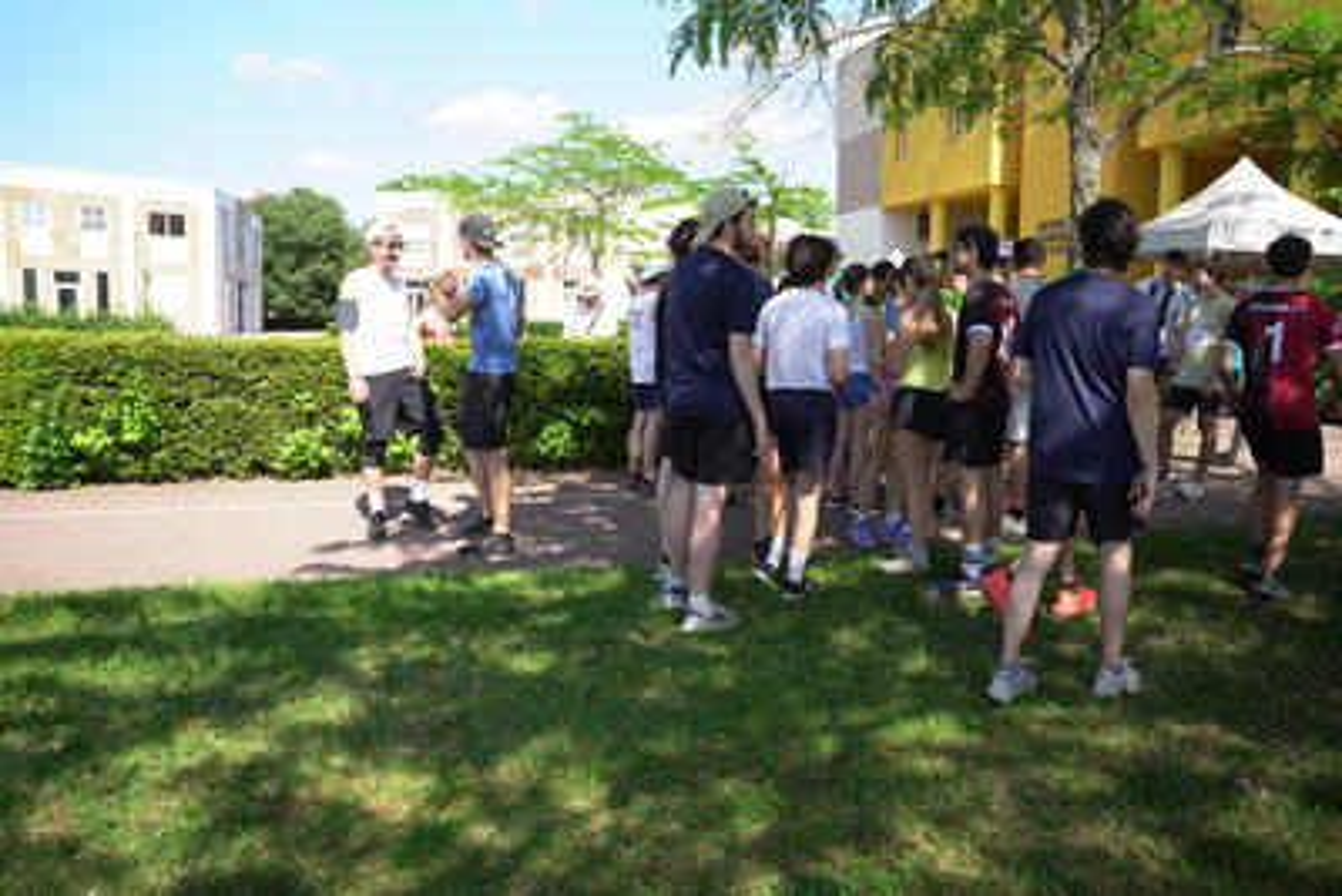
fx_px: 958
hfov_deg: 70.0
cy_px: 448
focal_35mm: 26
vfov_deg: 50.1
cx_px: 671
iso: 800
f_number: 2.8
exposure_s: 1/8000
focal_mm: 25.7
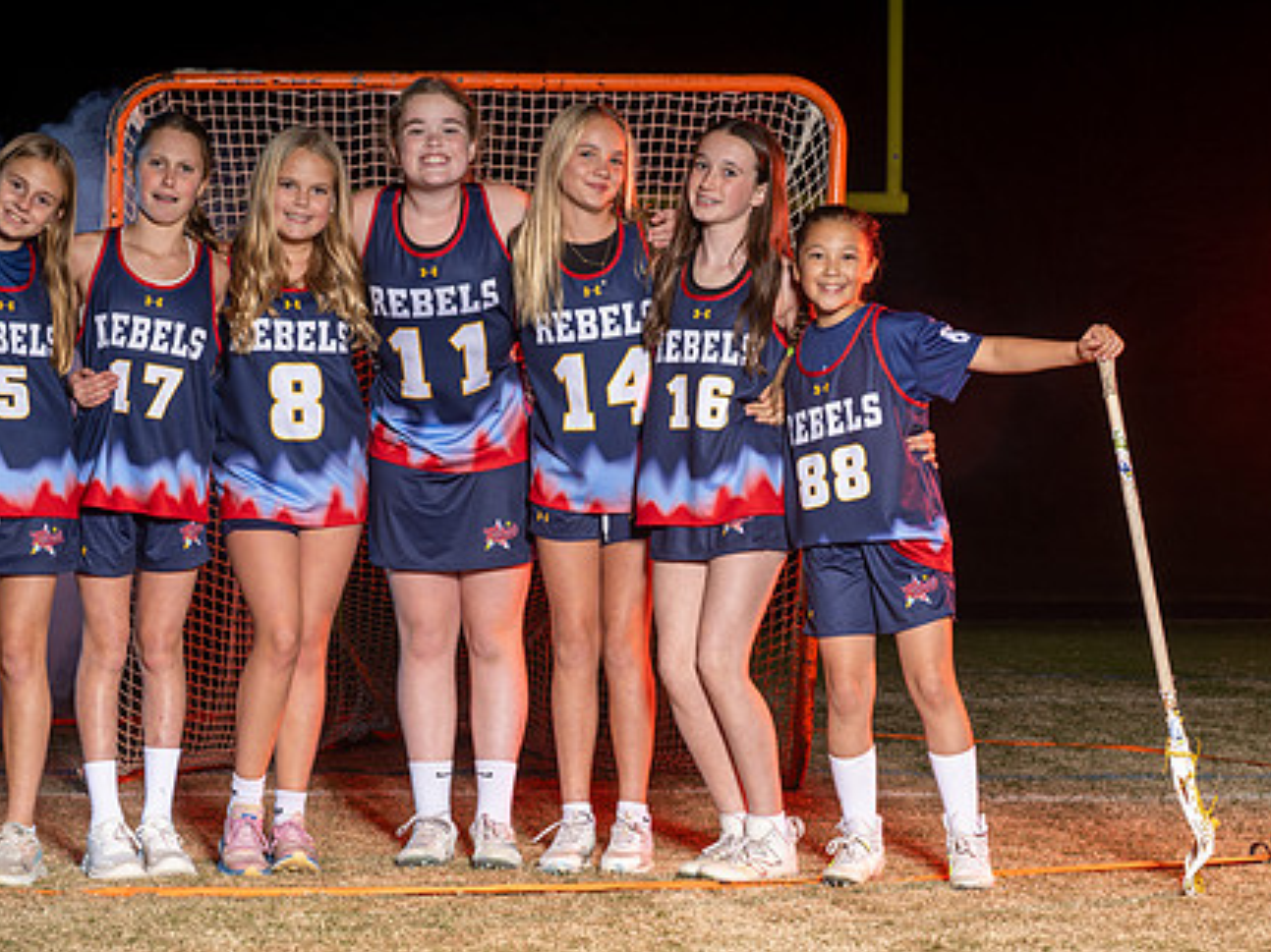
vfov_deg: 15.9
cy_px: 488
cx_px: 448
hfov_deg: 21.0
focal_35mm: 93
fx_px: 3414
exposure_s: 1/200
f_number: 8
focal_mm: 70
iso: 64
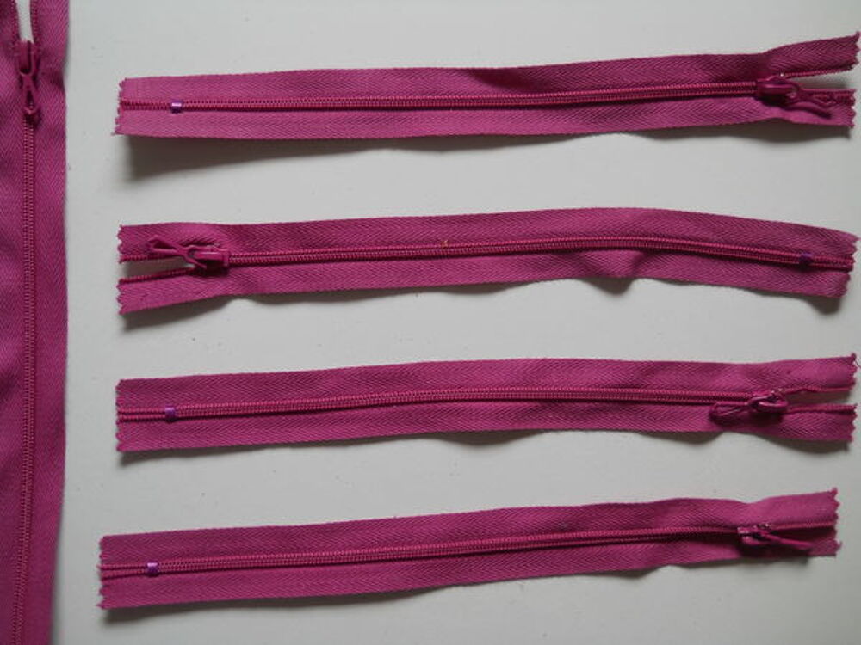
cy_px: 322
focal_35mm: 41
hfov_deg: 45.8
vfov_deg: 35.1
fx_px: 1020
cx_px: 430
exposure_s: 1/60
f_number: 3.1
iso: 80
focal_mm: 6.72
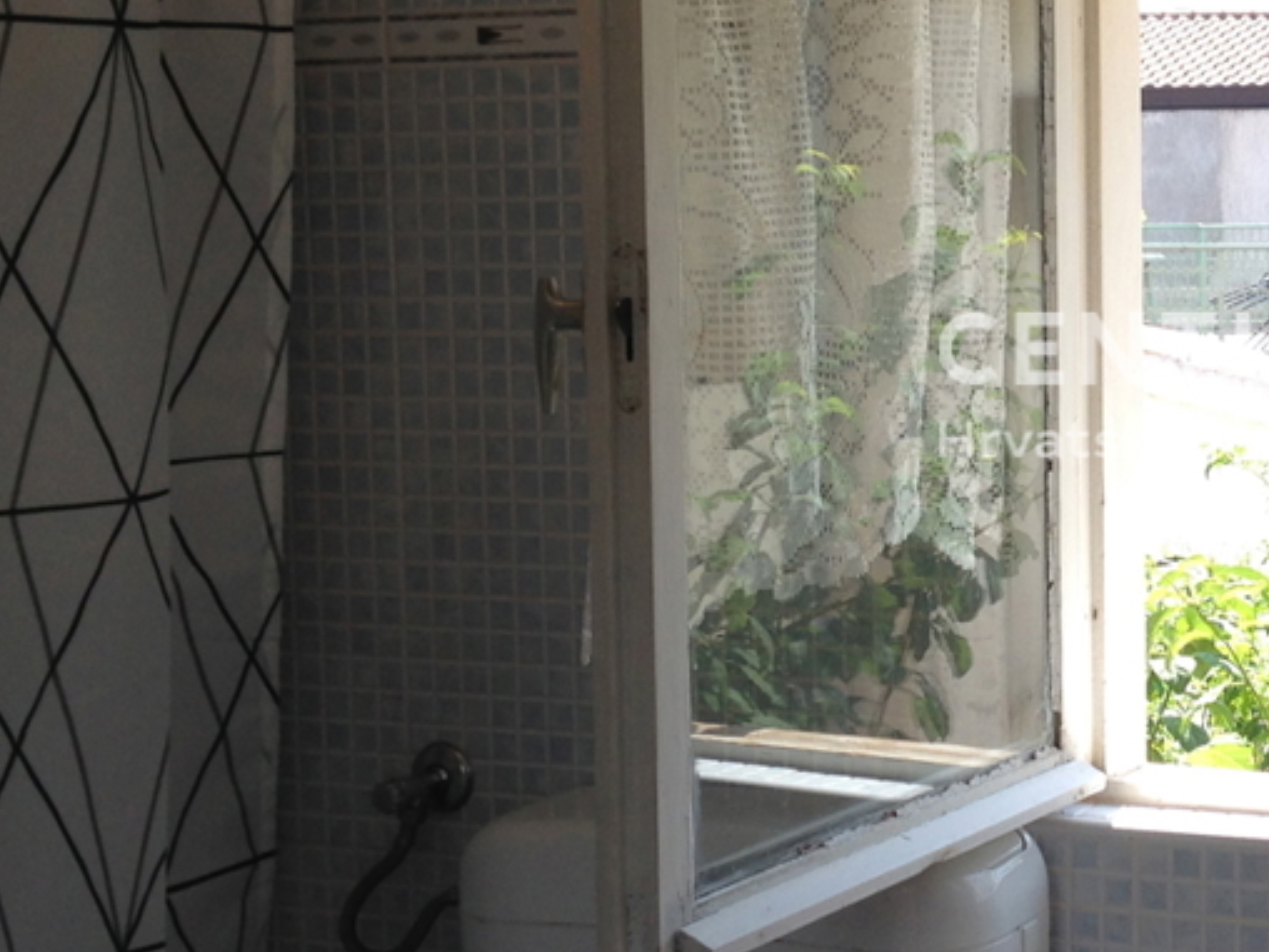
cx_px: 1254
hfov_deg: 24.0
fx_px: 2859
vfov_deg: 18.9
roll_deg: +0.3
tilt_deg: -1.6
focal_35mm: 78
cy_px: 385
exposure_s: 1/303
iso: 50
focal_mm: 4.12
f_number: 2.4
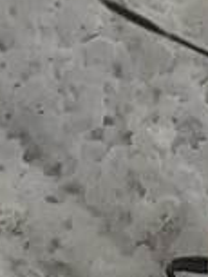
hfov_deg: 12.6
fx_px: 904
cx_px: 289
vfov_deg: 16.9
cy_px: 290
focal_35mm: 113
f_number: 1.9
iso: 40
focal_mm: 3.6
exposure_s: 1/417
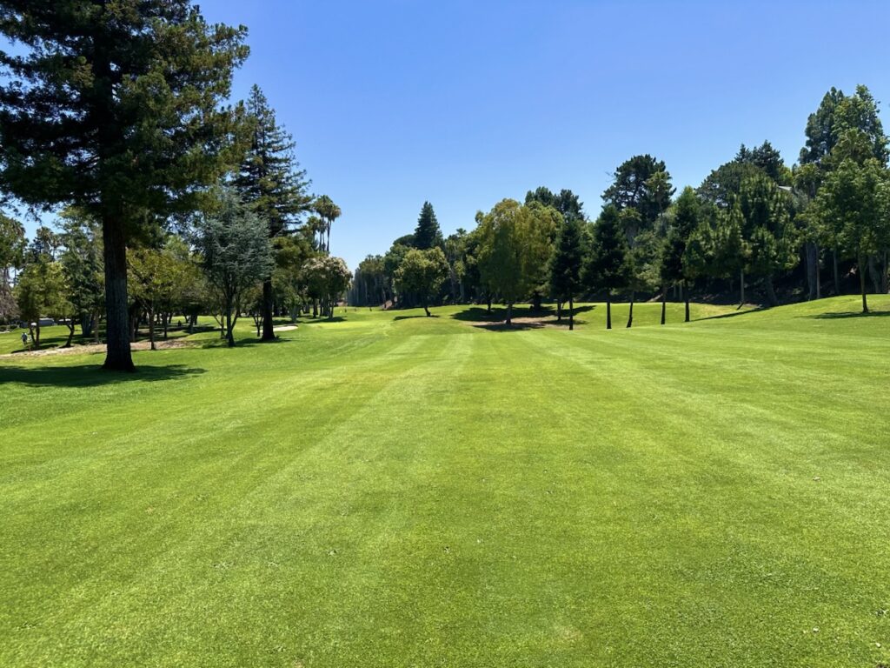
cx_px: 445
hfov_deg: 71.6
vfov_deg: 56.8
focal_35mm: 24
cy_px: 334
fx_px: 617
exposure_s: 1/3597
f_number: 1.78
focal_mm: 6.86
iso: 80
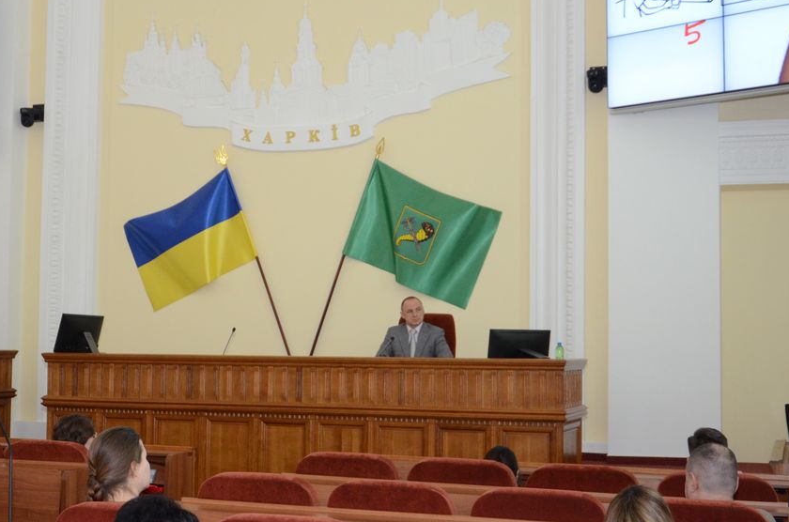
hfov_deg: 33.3
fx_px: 1312
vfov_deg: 22.5
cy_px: 259
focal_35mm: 60
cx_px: 285
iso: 1000
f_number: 3.8
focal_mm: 24
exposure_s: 1/200
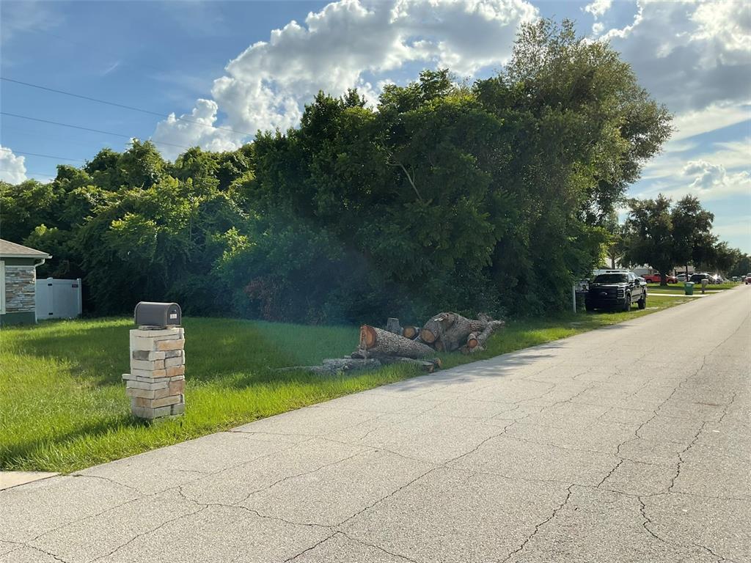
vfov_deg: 48.2
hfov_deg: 61.7
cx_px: 376
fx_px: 629
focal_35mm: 29
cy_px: 282
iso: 16
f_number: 1.8
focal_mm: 3
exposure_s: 1/2227
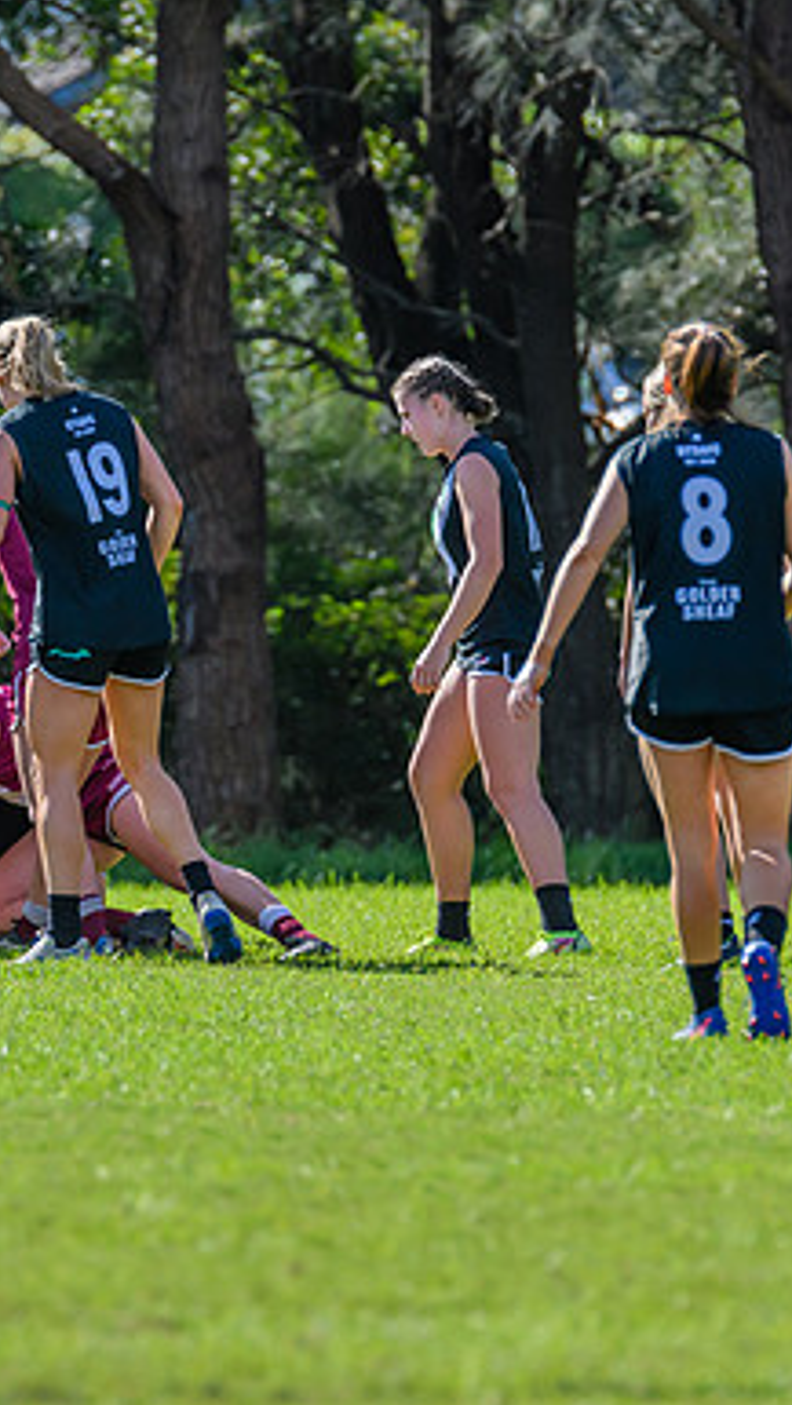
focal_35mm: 804
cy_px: 798
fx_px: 29971
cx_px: 5
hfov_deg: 1.5
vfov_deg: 2.7
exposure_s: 1/1250
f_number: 8
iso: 800
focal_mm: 420
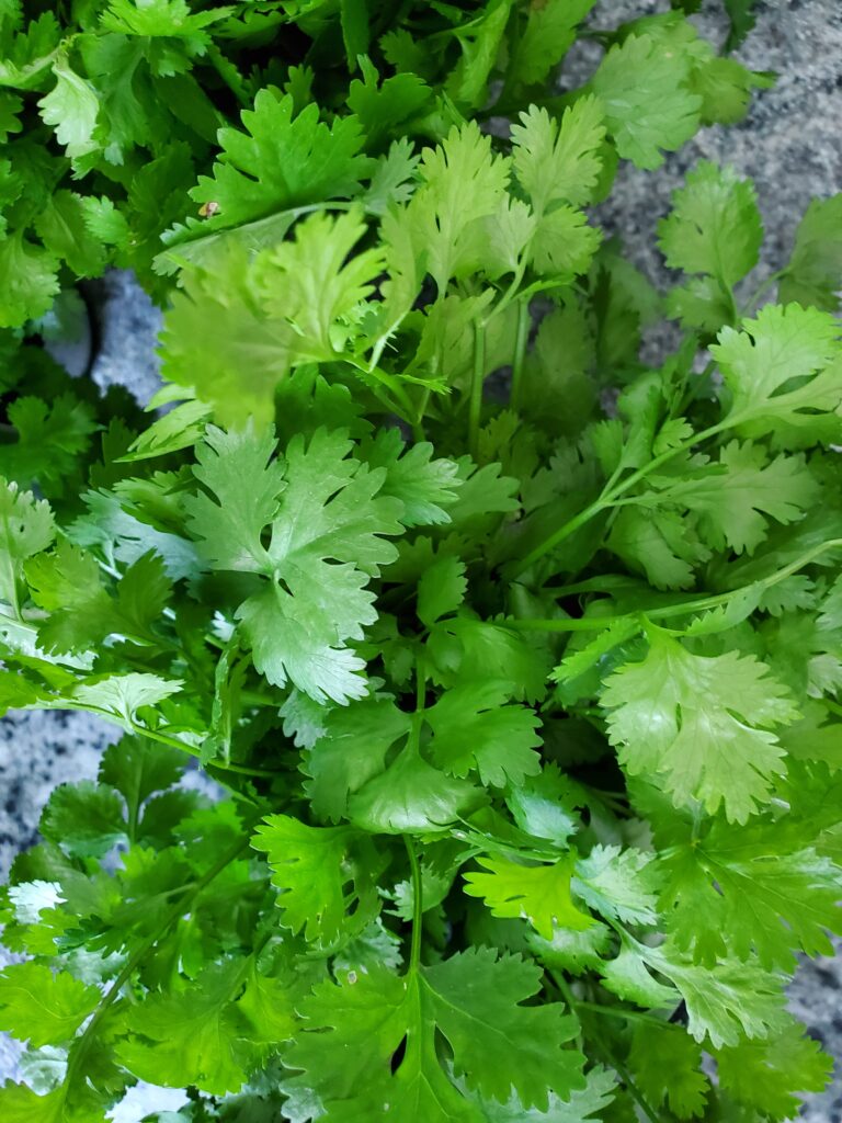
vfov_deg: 67.3
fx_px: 843
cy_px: 562
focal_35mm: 26
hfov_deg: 53.1
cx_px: 421
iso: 500
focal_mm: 4.3
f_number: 2.4
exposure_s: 1/40
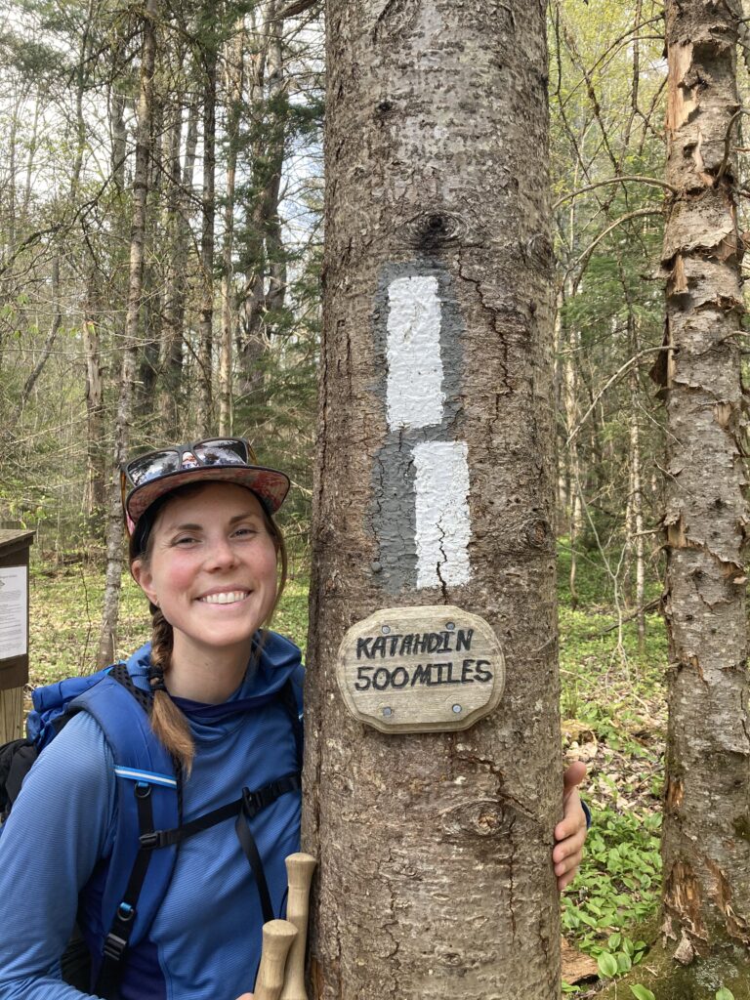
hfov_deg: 49.7
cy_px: 500
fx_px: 809
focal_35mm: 28
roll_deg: +0.0
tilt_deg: +3.2
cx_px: 375
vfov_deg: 63.4
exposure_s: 1/121
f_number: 1.8
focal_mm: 3.99
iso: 50
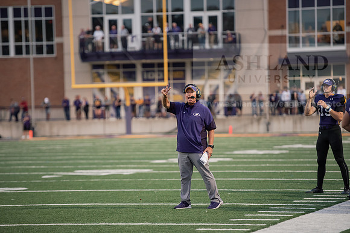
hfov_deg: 10.8
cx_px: 175
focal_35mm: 190
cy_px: 116
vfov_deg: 7.2
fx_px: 1848
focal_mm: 190
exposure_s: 1/800
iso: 2500
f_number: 2.8
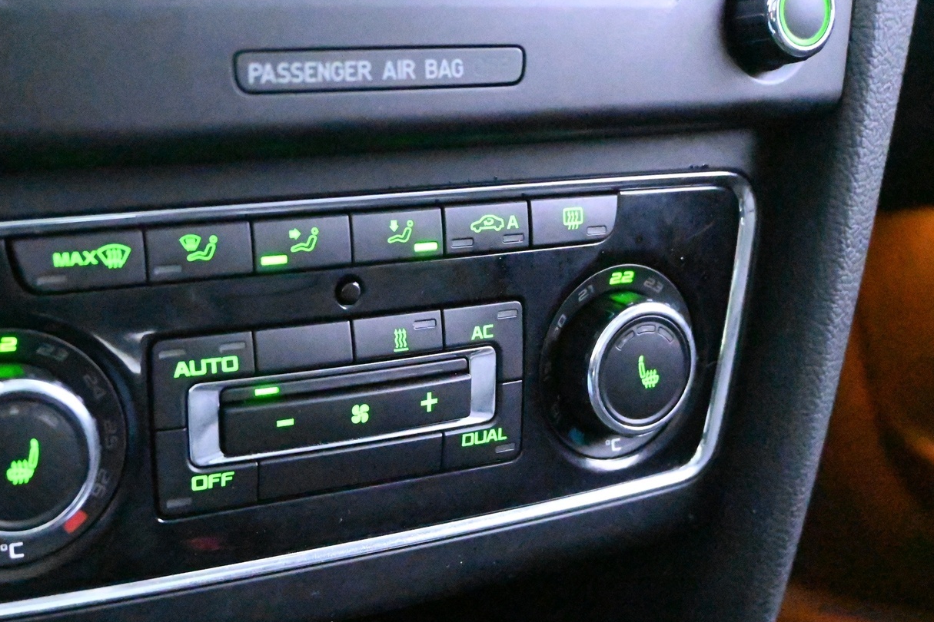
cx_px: 358
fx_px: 1349
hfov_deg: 38.0
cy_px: 388
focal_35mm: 52
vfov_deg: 25.9
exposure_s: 1/40
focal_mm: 26
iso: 45600
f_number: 4.5
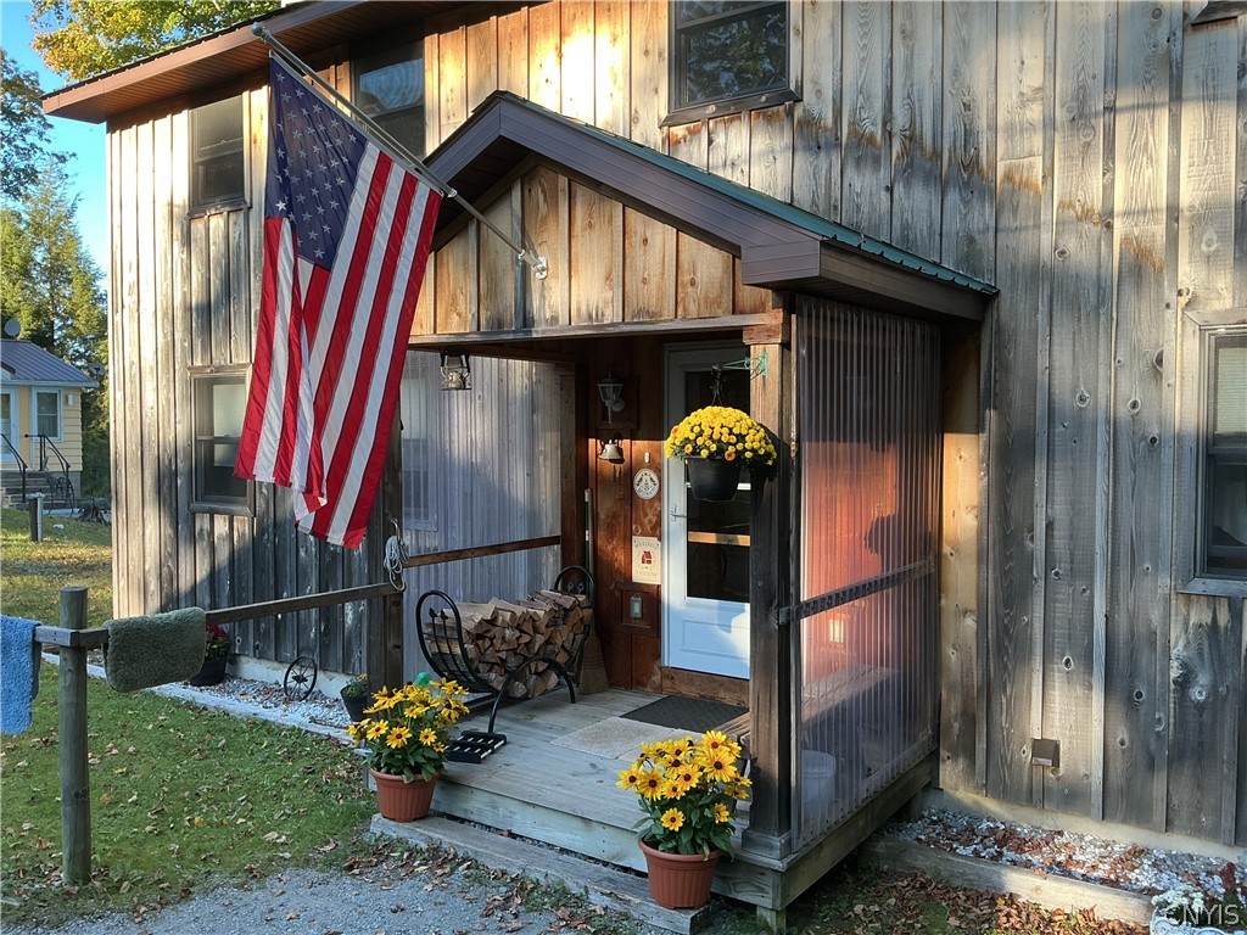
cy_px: 468
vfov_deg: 48.2
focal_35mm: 29
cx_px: 624
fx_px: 1045
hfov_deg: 61.7
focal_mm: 3
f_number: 1.8
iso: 25
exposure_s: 1/120
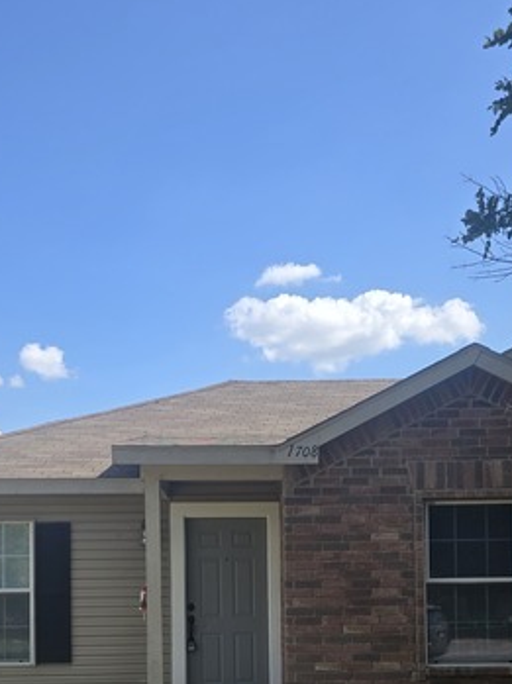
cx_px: 241
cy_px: 577
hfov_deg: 32.8
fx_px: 869
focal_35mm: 44
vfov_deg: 40.6
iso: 12
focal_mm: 6.3
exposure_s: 1/528
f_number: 1.7
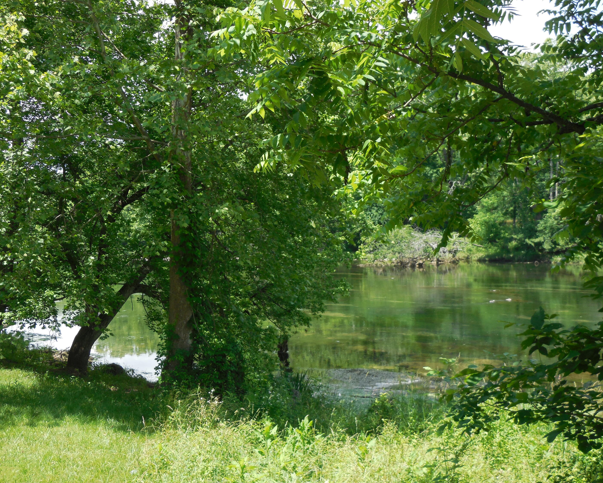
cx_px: 298
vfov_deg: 31.5
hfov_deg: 38.8
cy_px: 241
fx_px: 857
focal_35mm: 48
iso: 125
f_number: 3.8
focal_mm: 8.2
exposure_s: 1/320
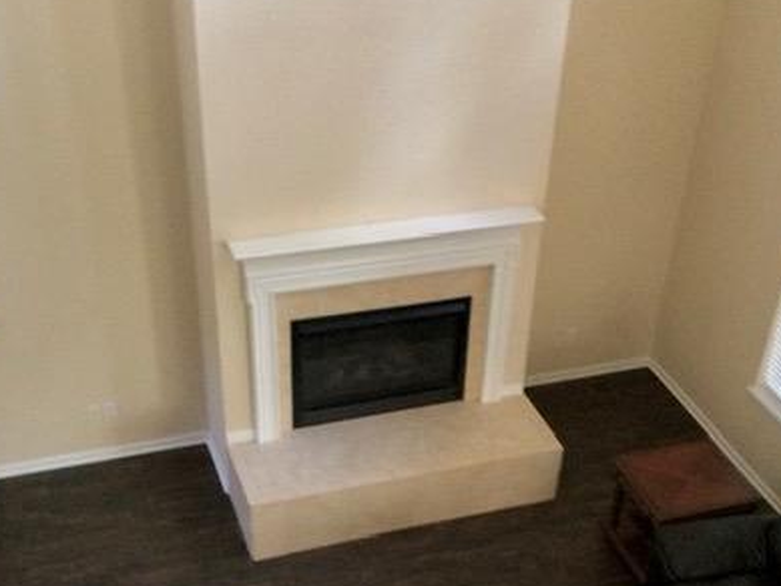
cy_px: 421
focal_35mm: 51
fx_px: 1151
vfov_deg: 28.3
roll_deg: -5.3
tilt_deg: -37.4
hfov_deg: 37.4
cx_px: 456
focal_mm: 3.3
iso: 160
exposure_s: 1/30
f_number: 2.4
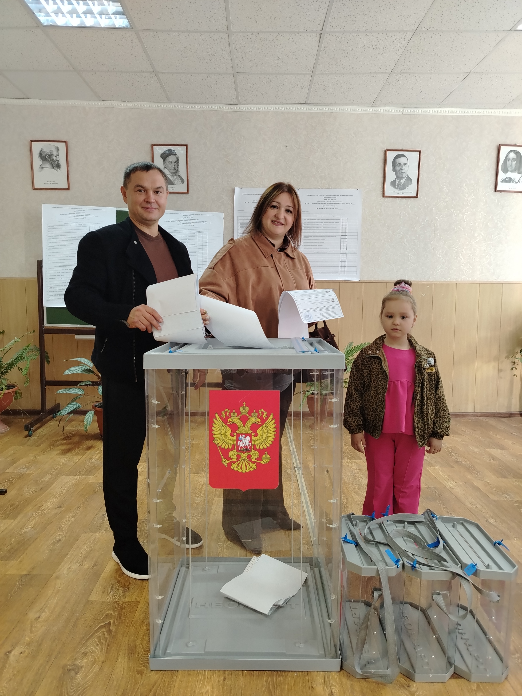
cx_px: 261
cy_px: 348
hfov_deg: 56.8
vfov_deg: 71.6
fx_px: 483
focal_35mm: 24
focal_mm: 5.25
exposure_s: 1/33.3
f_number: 1.75
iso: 625
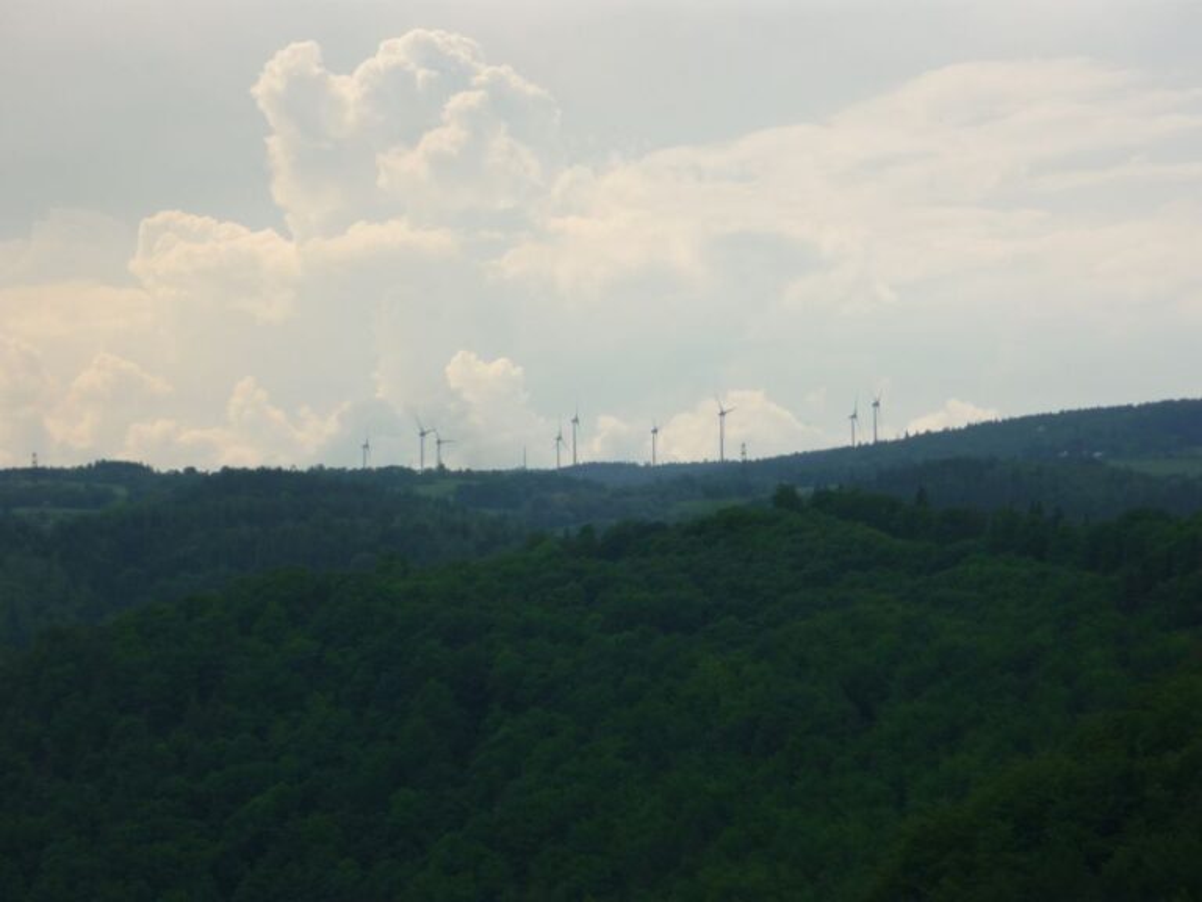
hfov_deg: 17.0
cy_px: 451
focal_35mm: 116
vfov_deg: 12.8
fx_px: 4028
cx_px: 601
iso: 80
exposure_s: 1/320
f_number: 5.3
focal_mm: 19.1
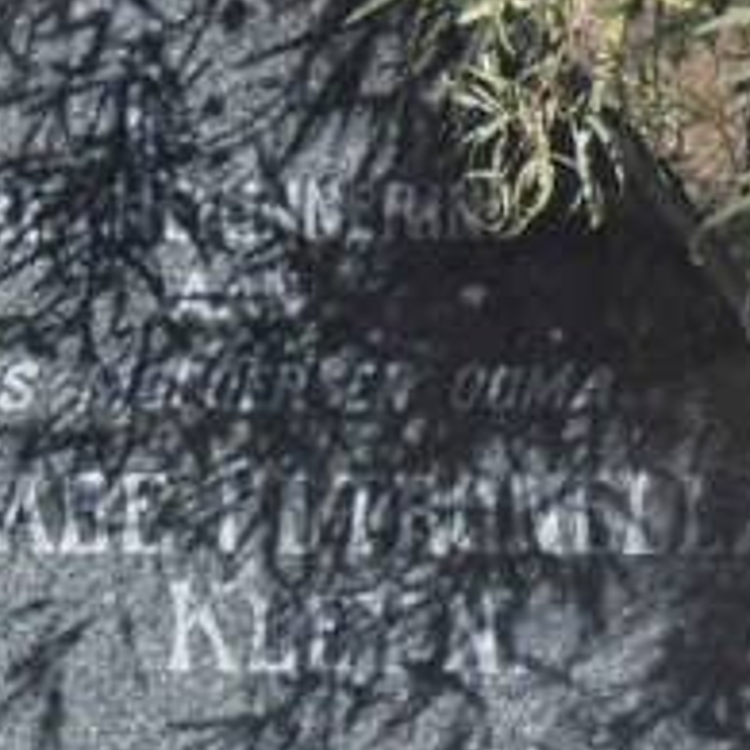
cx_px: 254
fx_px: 3603
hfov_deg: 11.9
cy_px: 27
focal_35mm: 147
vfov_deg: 11.8
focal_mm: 4.9
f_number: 3.5
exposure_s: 1/534
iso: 80
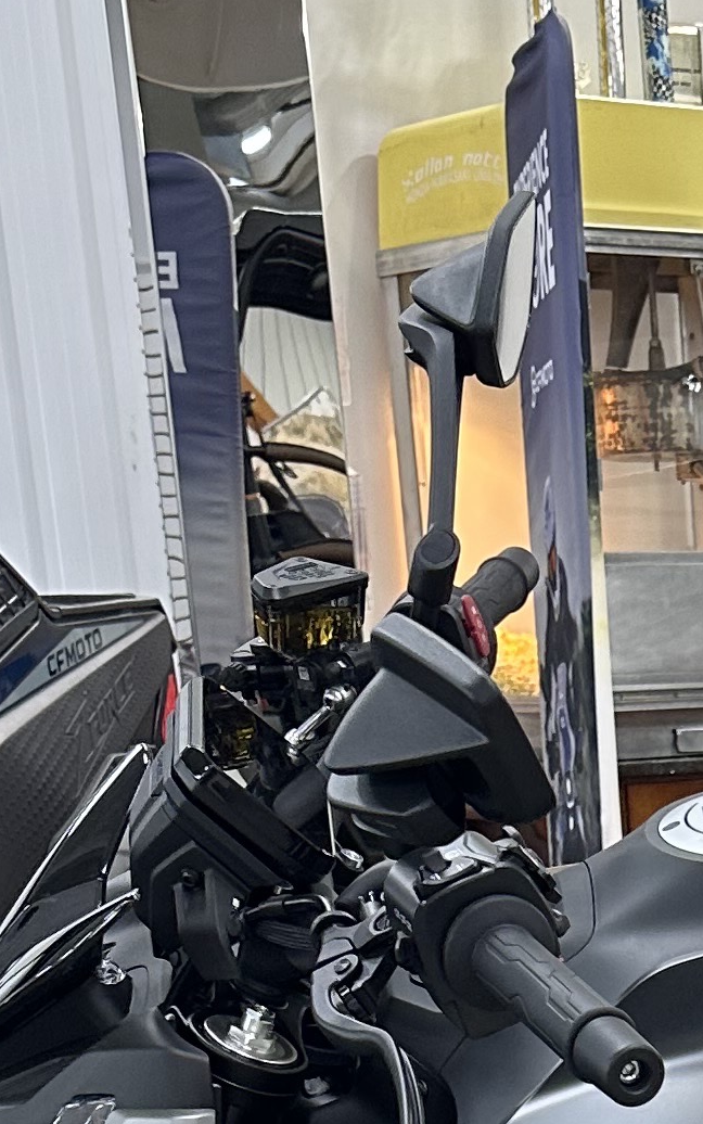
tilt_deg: -20.0
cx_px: 1026
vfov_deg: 18.4
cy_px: 1725
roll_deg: +0.5
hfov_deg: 12.6
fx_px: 3033
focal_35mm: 99
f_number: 1.78
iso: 125
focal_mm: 6.86
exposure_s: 1/60
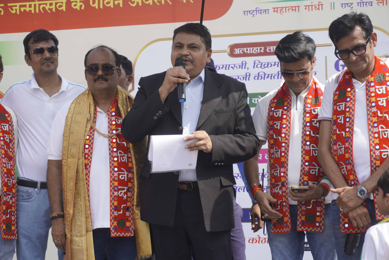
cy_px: 130
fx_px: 810
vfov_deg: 18.2
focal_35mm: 75
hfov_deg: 27.0
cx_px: 194
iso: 100
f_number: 6.3
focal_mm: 50
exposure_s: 1/250
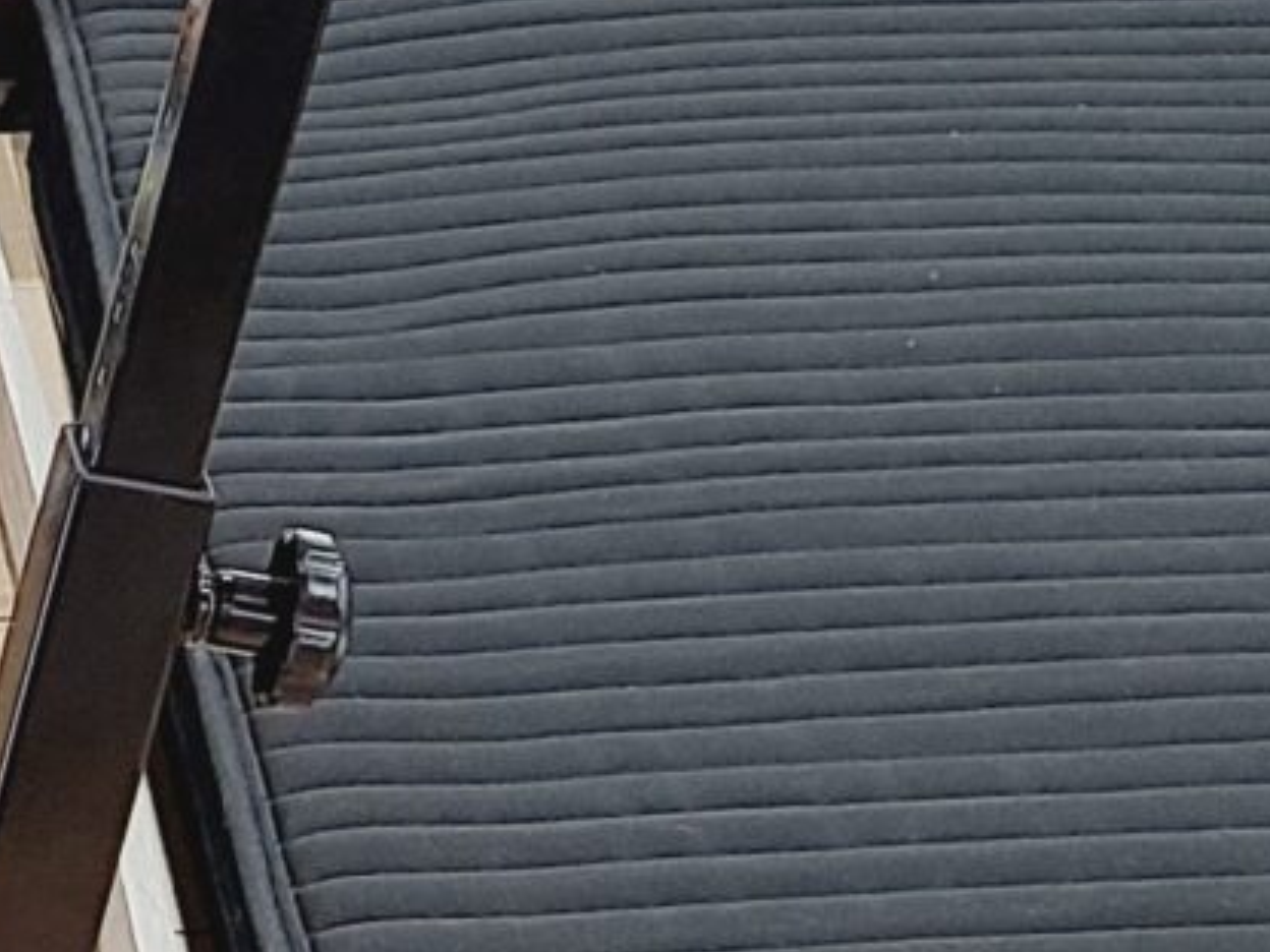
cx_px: 18
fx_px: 5870
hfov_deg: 12.2
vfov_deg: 9.3
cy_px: 641
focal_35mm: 160
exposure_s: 1/50
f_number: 1.8
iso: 125
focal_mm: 5.4
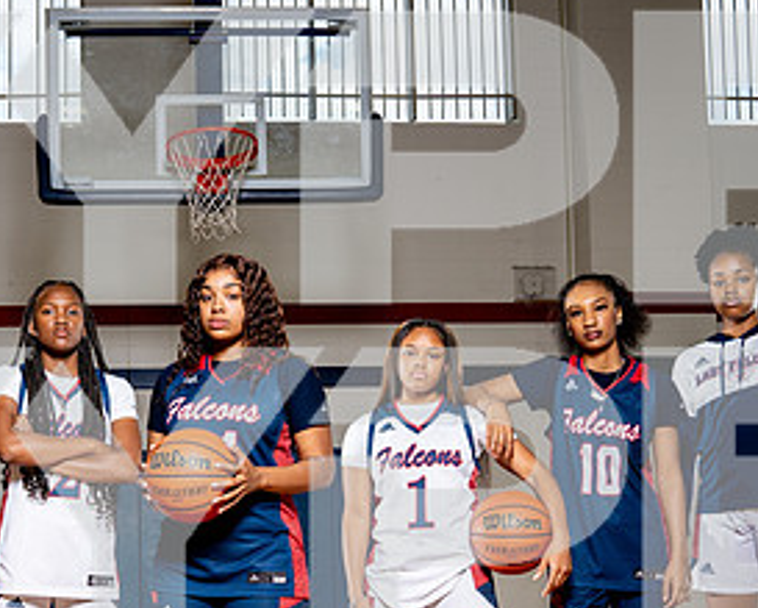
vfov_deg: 26.2
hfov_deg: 32.8
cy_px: 495
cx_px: 265
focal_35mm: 57
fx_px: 1280
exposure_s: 1/250
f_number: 7.1
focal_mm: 28
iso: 320
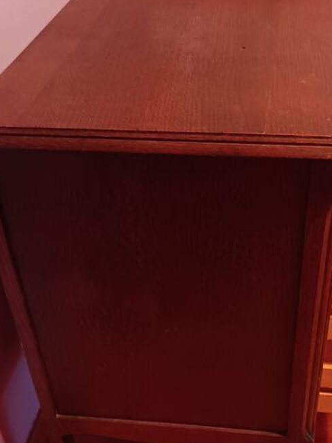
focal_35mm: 49
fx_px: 626
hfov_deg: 29.6
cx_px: 193
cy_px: 308
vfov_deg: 38.3
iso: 4078
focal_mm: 5.31
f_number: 1.7
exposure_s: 1/16.7
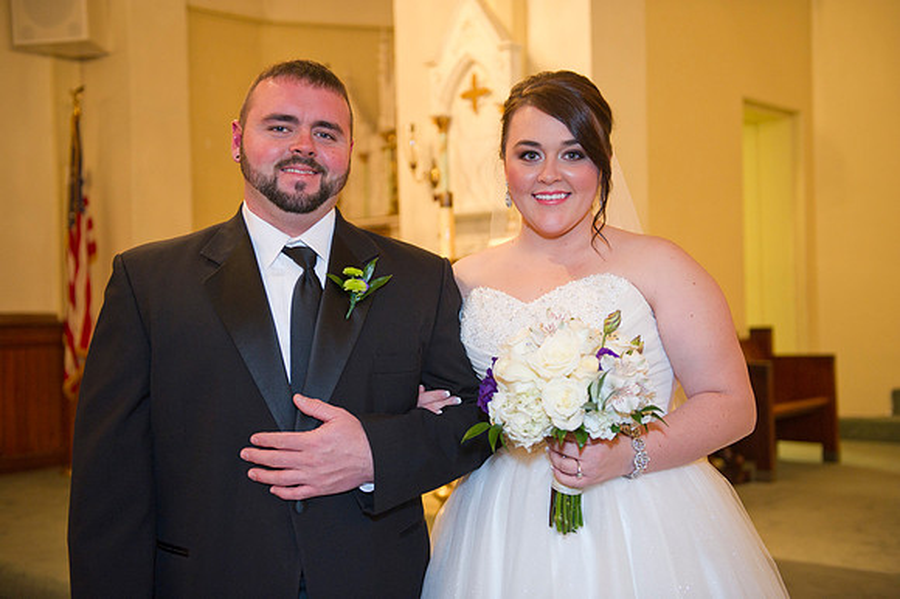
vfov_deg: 30.5
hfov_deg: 44.5
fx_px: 1099
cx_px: 450
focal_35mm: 44
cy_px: 300
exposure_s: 1/80
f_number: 2.8
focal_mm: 44
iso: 1250
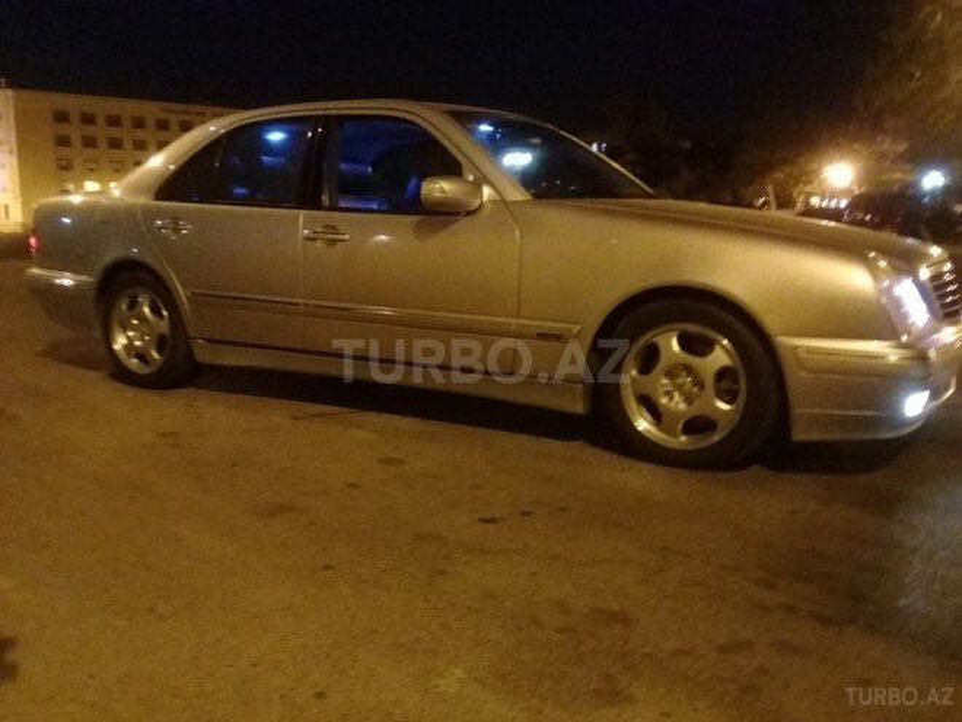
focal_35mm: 31
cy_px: 361
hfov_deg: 58.4
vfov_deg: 45.4
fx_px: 862
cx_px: 481
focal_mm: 3.3
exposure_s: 1/17
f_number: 2.2
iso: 800
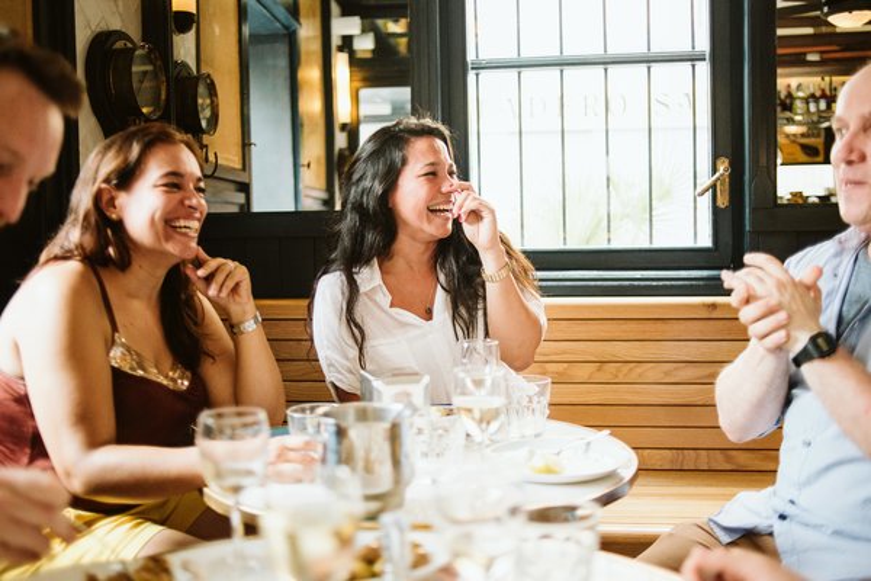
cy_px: 290
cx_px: 436
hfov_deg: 54.4
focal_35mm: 35
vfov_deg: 37.9
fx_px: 847
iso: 2200
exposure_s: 1/800
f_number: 2
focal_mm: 35
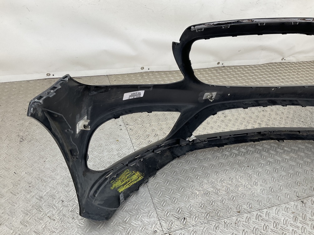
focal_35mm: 29
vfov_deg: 48.2
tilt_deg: -35.9
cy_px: 118
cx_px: 157
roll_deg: -7.4
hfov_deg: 61.7
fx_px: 263
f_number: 1.8
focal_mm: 3
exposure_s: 1/120
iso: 32
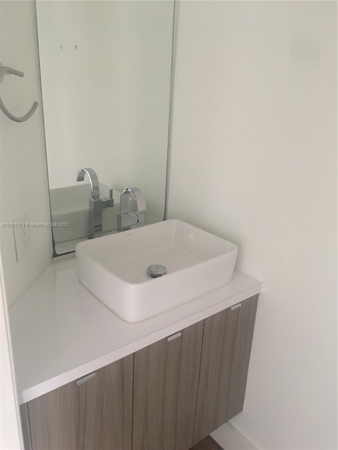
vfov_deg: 61.7
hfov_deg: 48.2
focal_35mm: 29
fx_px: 378
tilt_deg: -20.3
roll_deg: -2.2
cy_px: 225
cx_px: 169
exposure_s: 1/4
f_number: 2.2
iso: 100
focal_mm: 4.15
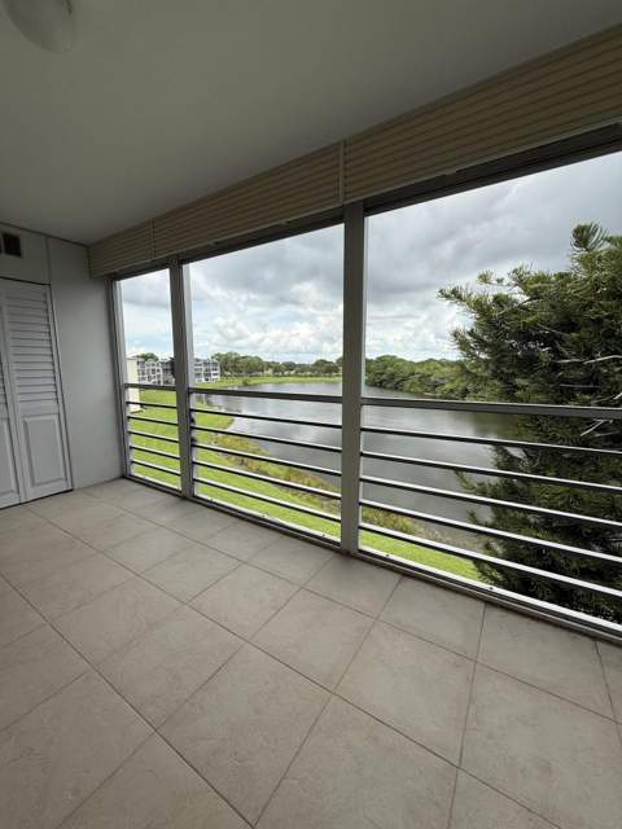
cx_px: 311
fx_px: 335
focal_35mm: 14
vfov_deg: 102.1
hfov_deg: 85.7
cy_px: 414
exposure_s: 1/1033
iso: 50
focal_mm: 2.22
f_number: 2.2
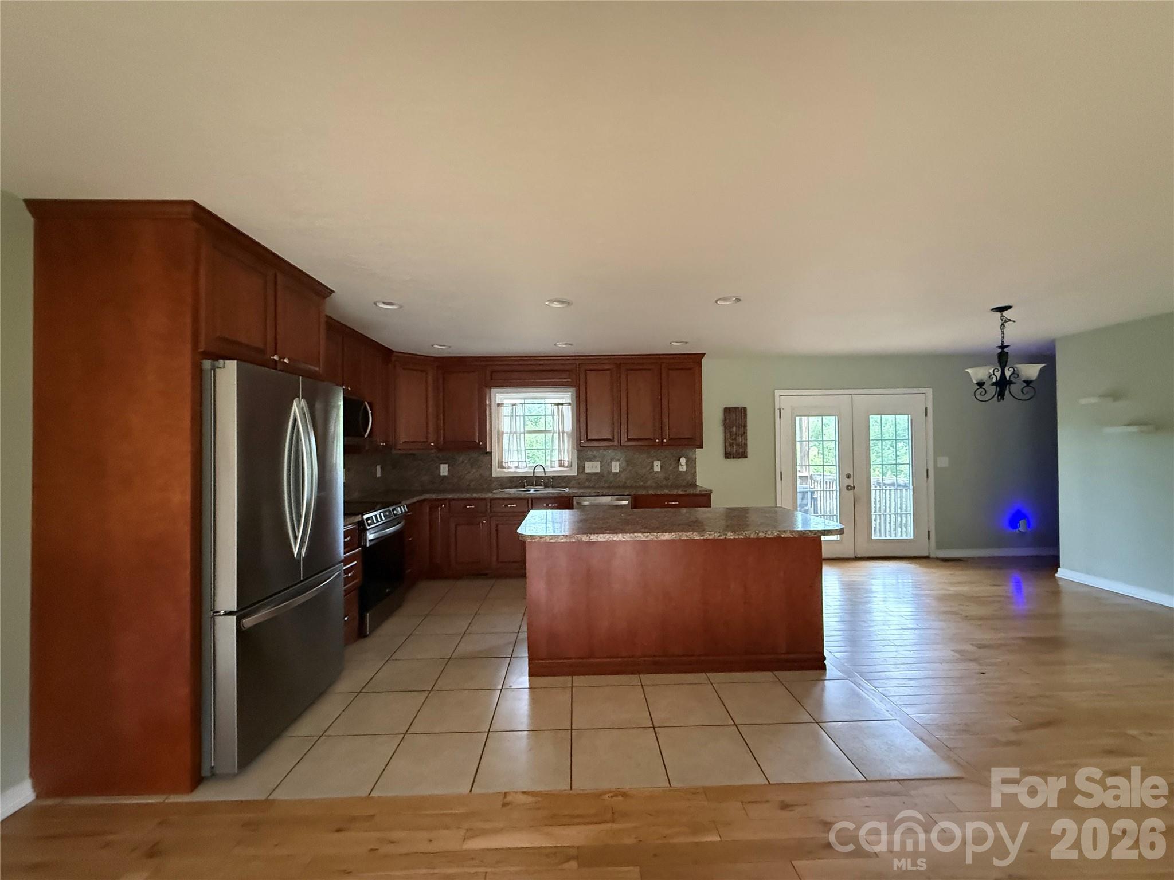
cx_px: 587
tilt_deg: +0.9
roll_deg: +0.7
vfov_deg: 85.7
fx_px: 475
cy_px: 440
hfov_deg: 102.1
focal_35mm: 14
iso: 1000
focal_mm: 2.22
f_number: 2.2
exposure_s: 1/40
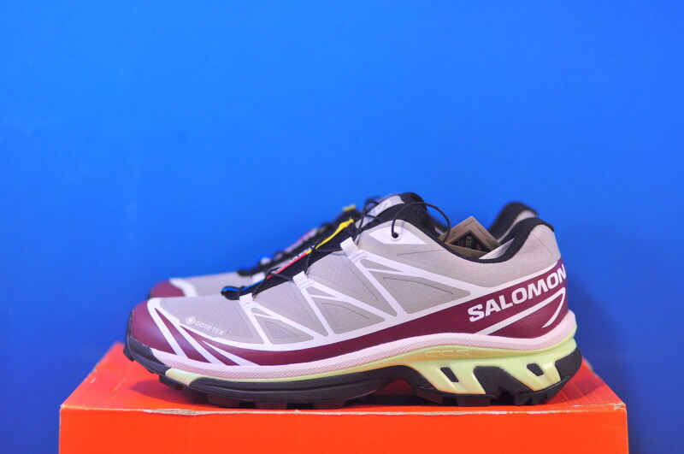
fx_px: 1423
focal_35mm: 75
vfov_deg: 18.1
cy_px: 227
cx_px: 342
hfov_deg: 27.0
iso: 250
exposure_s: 1/320
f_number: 2.2
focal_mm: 50
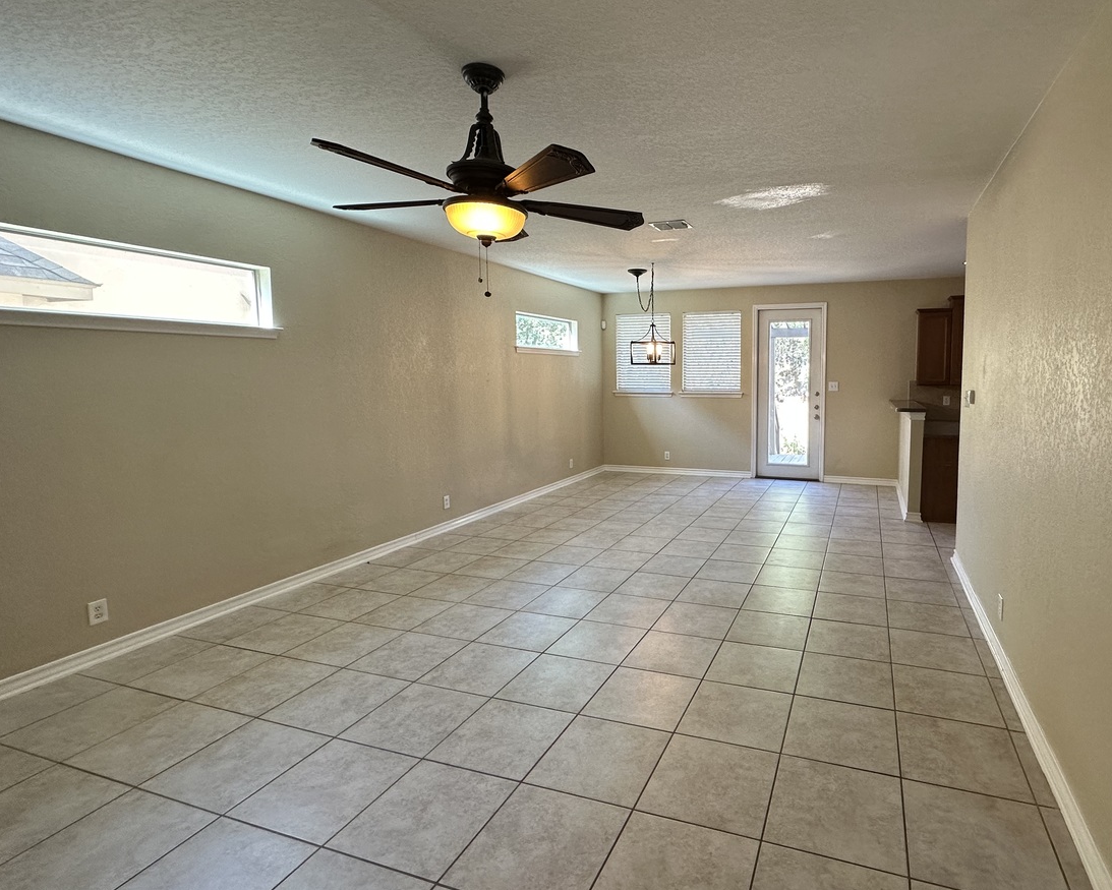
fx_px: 593
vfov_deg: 73.8
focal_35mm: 18
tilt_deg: -5.2
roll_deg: -0.4
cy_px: 418
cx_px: 682
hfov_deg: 85.0
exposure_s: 1/120
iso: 160
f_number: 2.2
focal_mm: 2.22
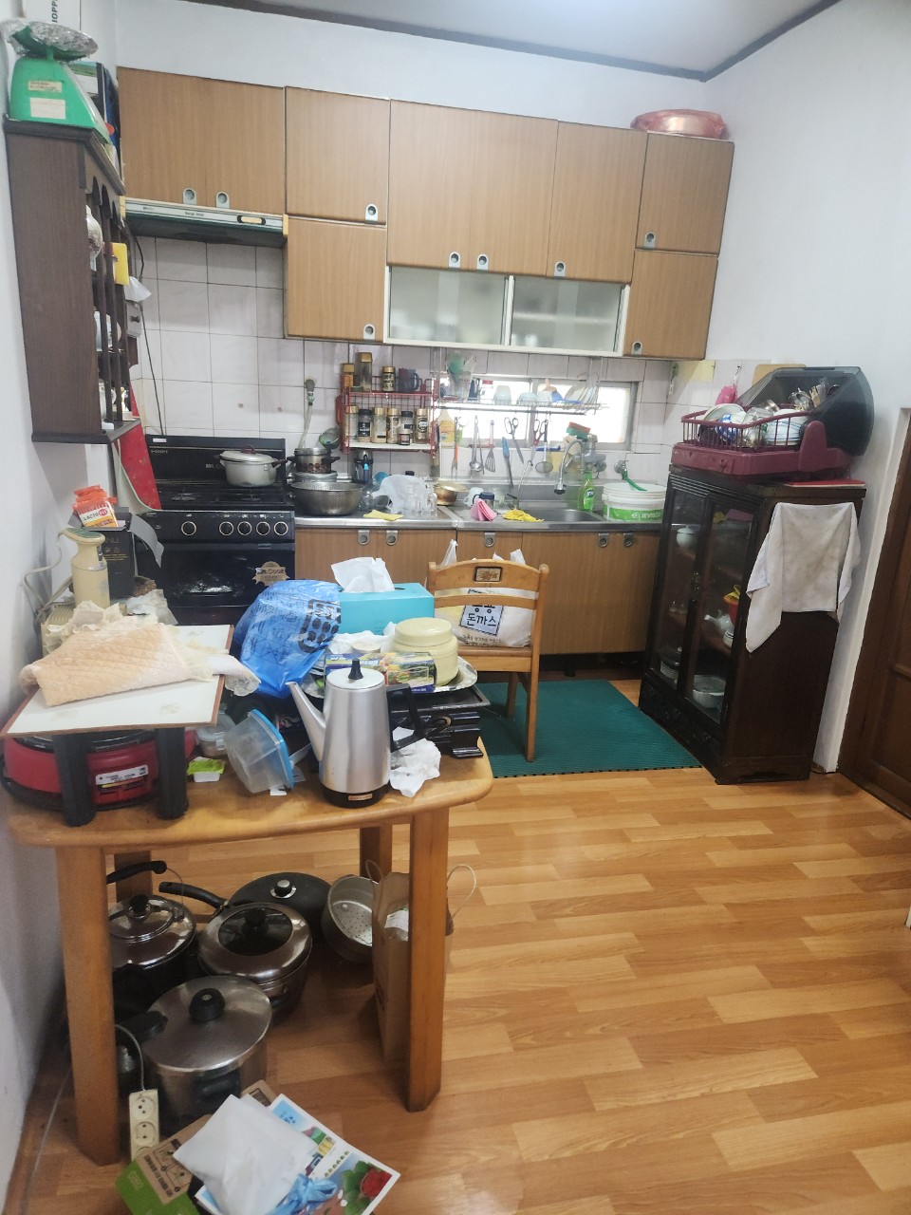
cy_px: 608
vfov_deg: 73.9
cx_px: 456
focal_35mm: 23
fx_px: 807
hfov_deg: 58.9
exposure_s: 1/60.2
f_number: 1.8
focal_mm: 5.4
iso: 160
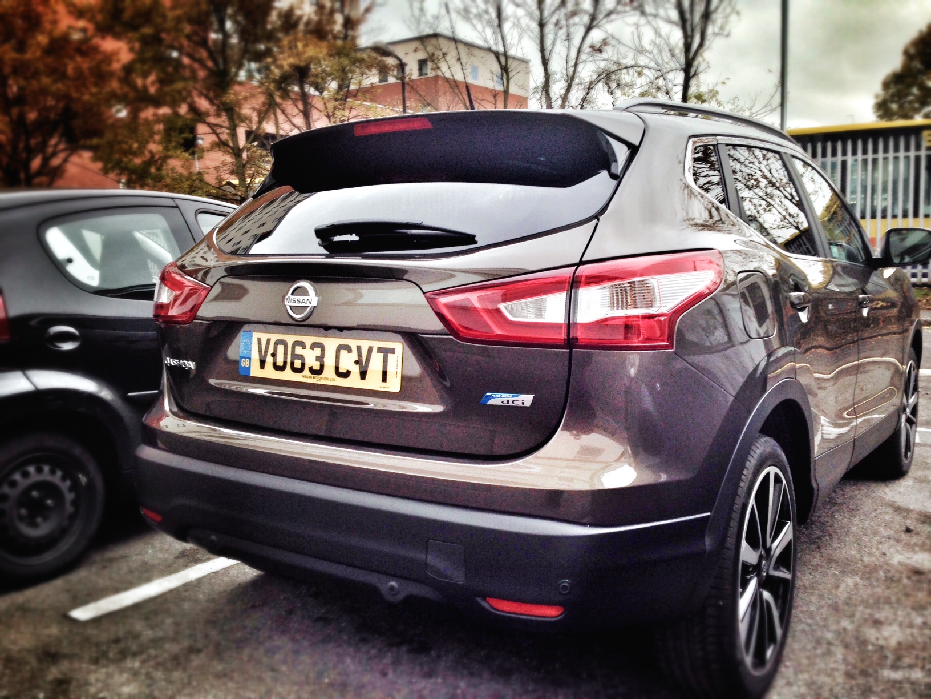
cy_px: 350
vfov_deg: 42.9
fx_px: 888
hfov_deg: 55.4
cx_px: 466
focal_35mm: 33
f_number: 2.4
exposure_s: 1/60
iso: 50
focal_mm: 4.12
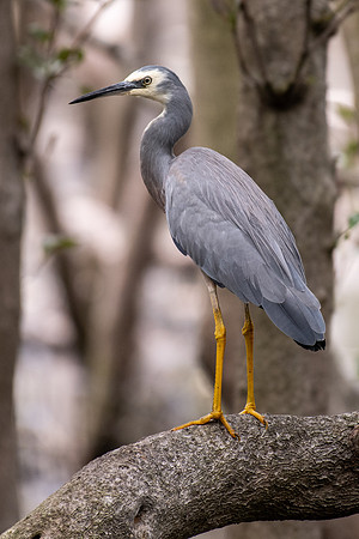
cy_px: 206
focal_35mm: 1087
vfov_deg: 1.9
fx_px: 16259
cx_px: 221
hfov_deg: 1.3
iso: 500
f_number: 5.6
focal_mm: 500
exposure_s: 1/320
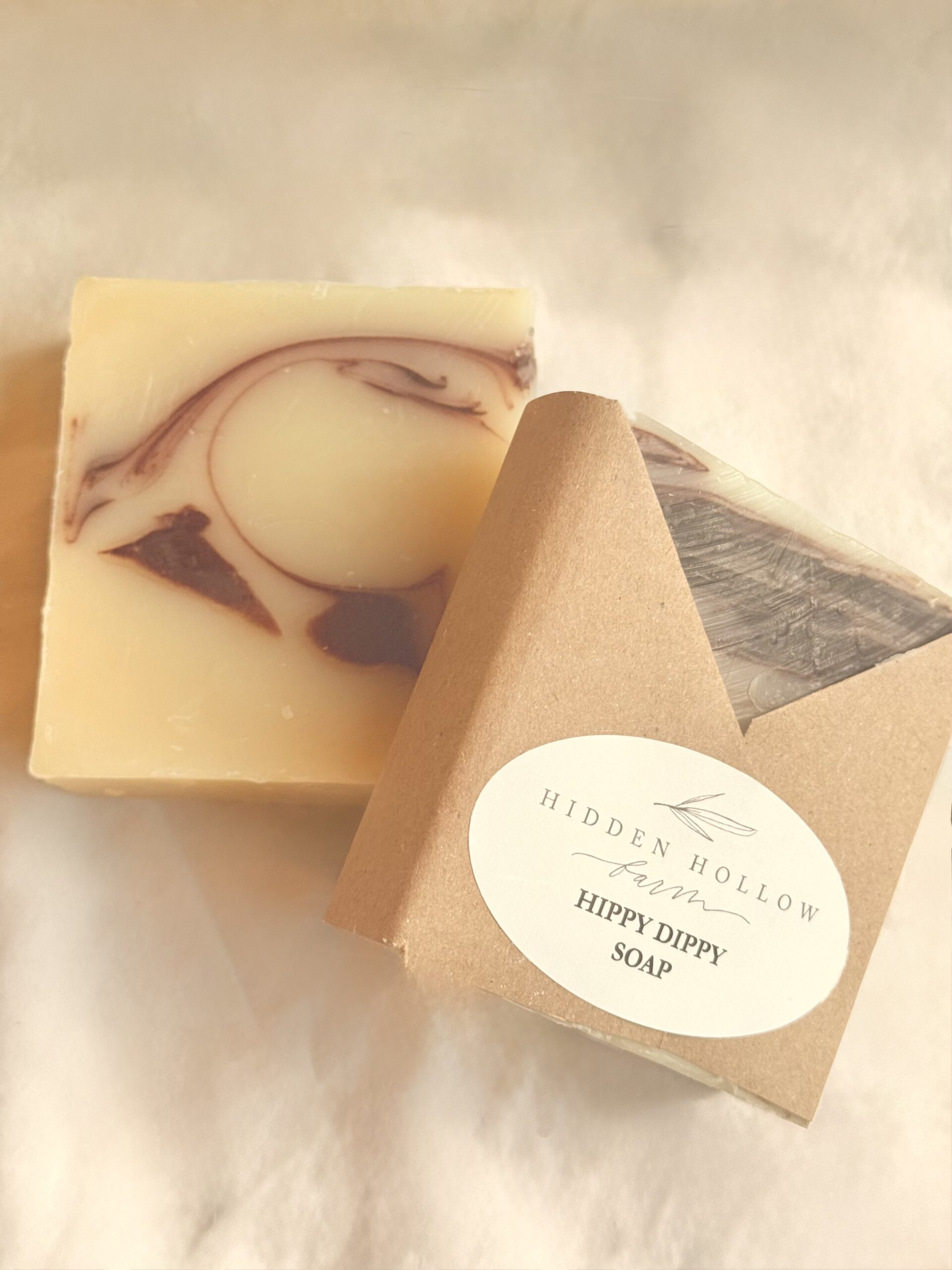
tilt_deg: -76.3
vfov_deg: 39.7
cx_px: 476
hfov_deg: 30.3
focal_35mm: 48
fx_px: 1760
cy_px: 635
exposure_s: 1/60
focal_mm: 6.76
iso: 125
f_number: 1.78
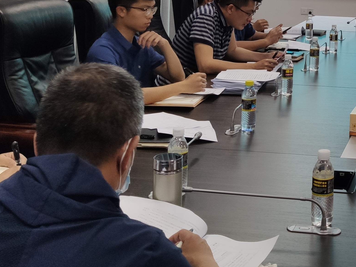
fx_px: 689
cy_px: -43
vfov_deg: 20.7
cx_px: 376
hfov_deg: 27.0
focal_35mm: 67
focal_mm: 4.75
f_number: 1.75
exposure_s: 1/100
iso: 126
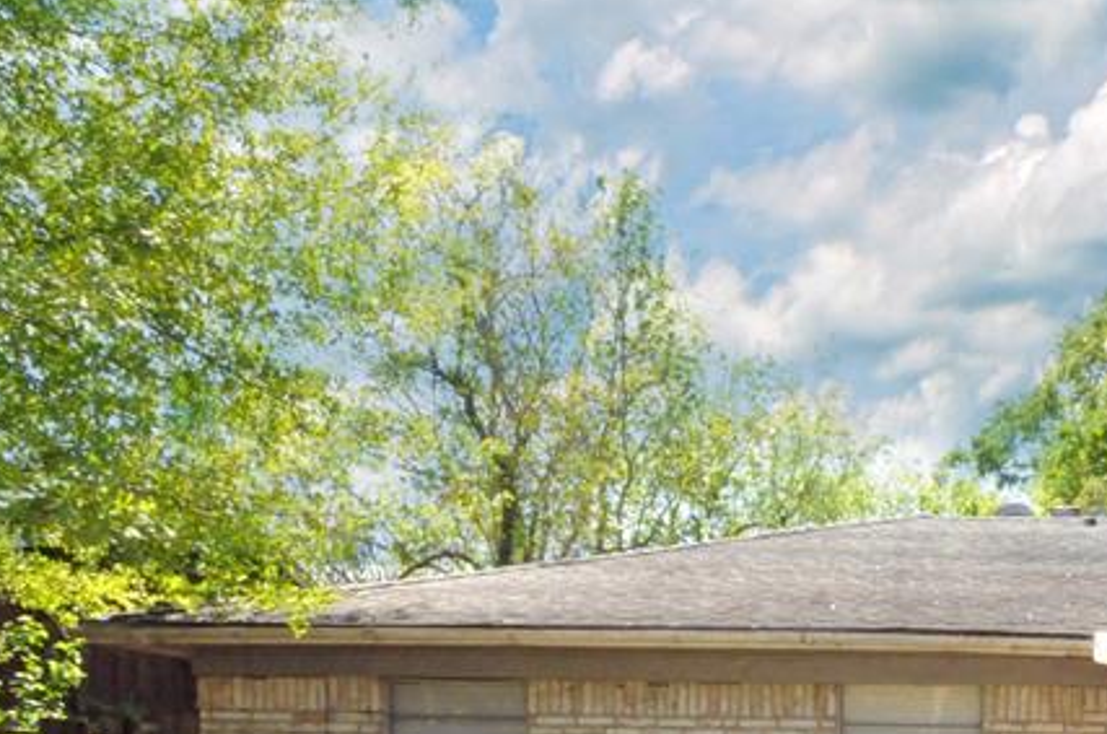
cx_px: 980
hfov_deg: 48.1
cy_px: 820
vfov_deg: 32.1
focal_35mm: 36
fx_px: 1105
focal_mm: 10
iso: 3200
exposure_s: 1/250
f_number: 22
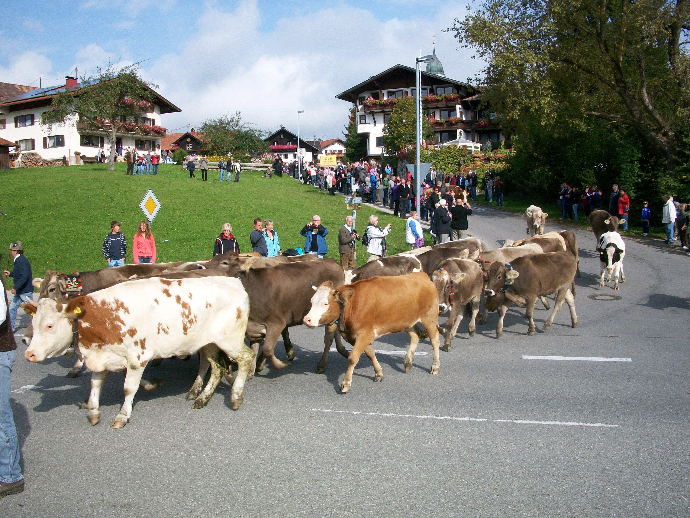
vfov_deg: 40.7
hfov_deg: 52.6
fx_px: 698
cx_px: 345
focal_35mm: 35
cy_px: 259
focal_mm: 6.3
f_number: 5.6
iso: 80
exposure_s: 1/320
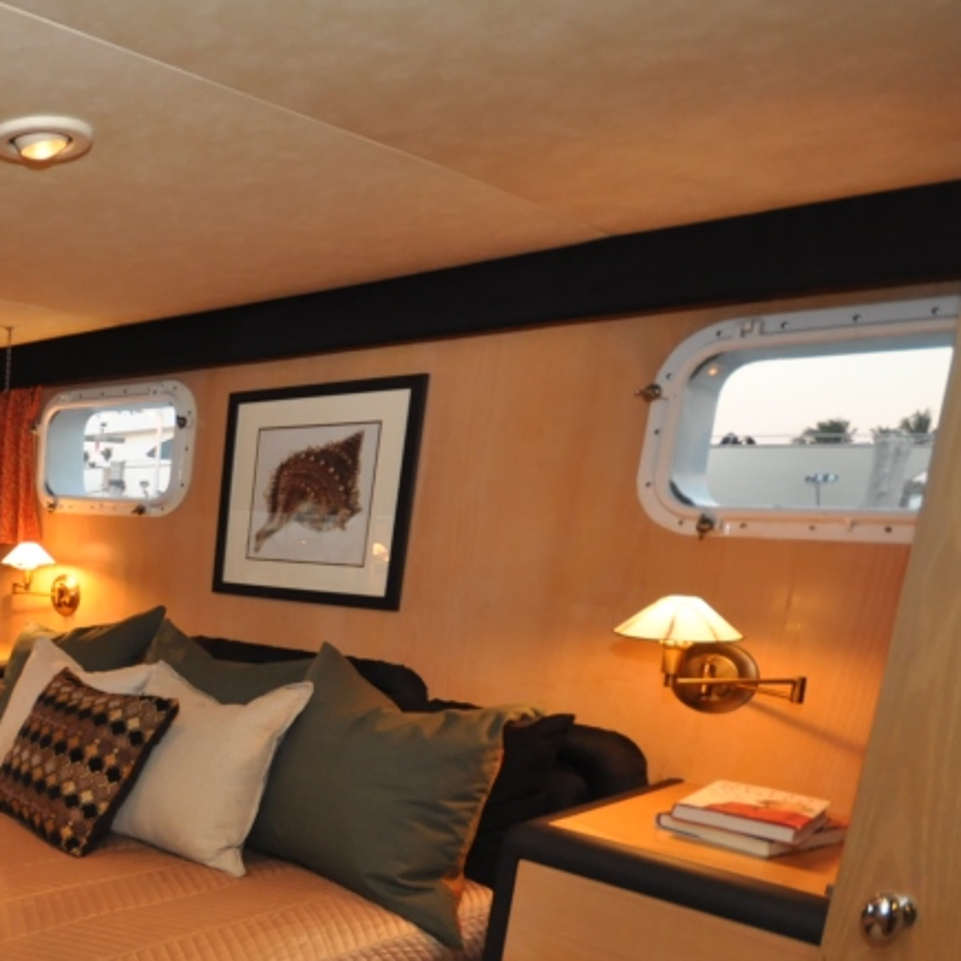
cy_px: 703
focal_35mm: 30
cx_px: -97
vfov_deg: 52.0
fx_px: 942
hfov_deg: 42.4
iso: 800
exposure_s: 1/60
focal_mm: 10
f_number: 4
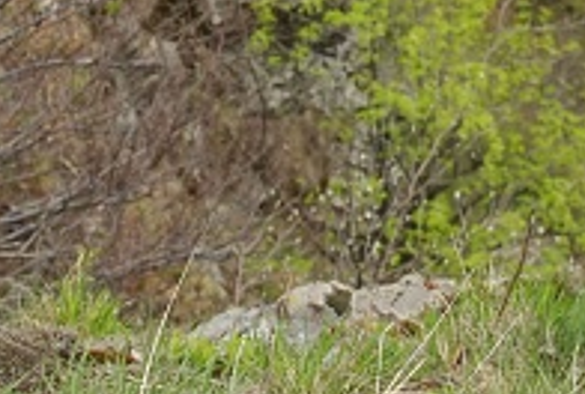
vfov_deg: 12.5
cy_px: 69
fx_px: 1793
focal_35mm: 110
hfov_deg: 18.5
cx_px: 376
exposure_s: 1/50
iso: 100
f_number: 4
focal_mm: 18
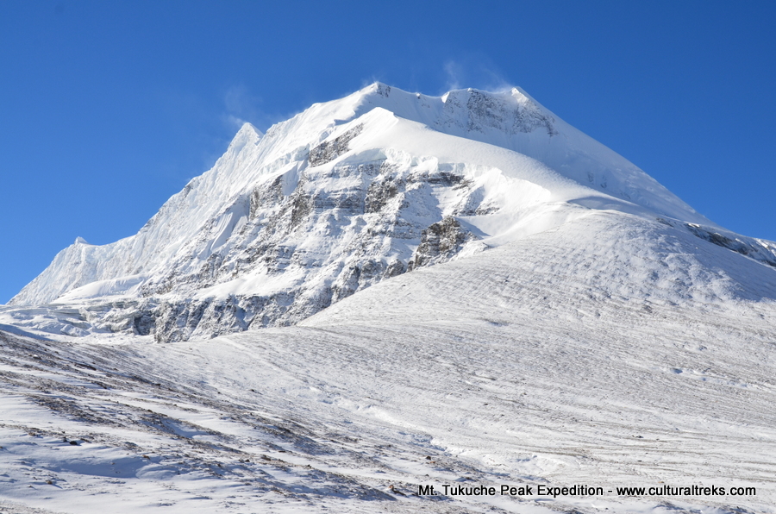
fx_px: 1129
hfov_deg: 37.9
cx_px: 388
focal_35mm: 52
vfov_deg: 25.6
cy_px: 257
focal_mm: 35
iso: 200
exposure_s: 1/400
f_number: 11
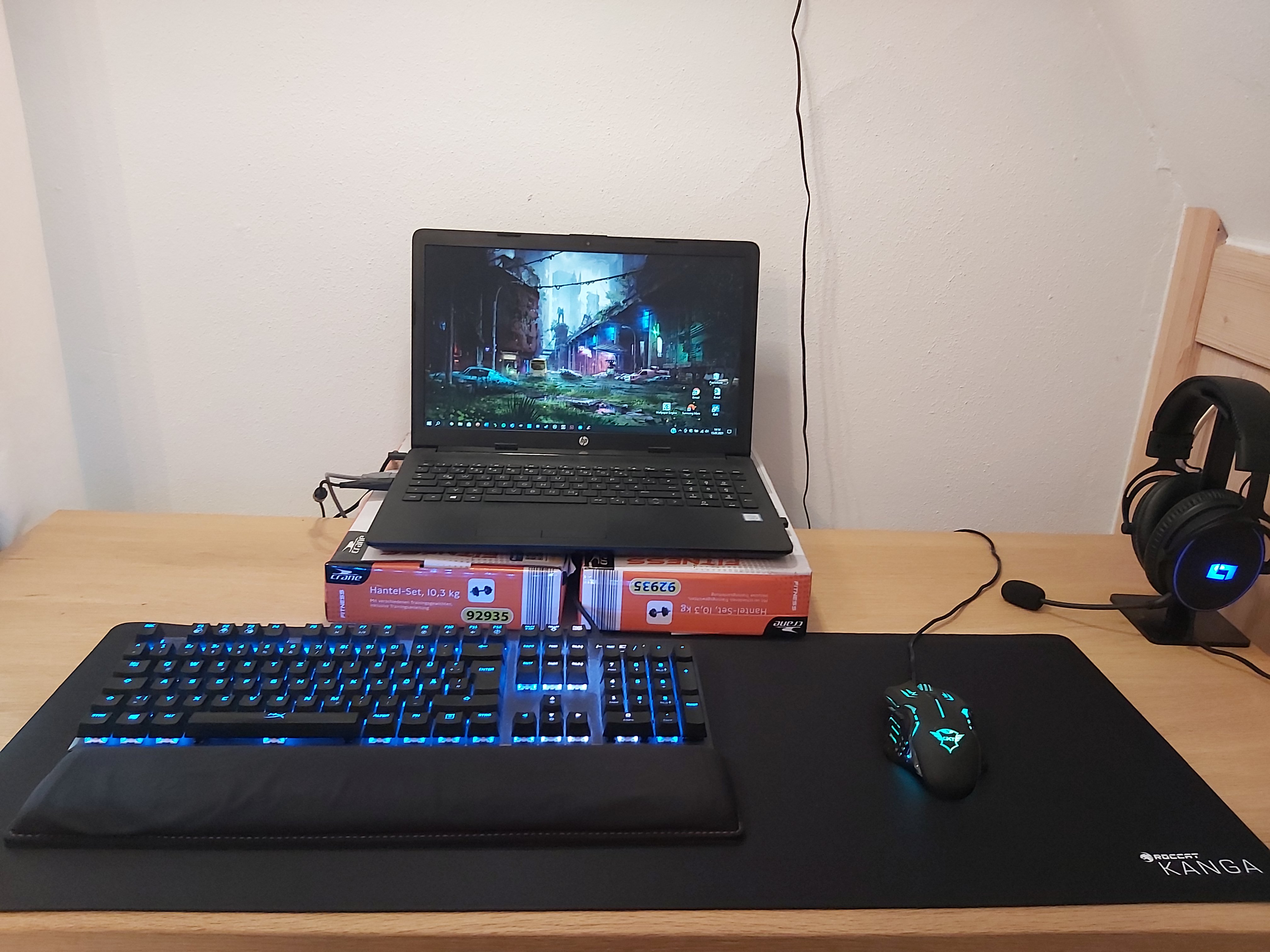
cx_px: 635
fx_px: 954
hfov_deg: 67.3
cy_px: 476
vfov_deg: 53.1
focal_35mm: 26
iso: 250
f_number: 1.7
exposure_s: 1/50
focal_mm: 3.92
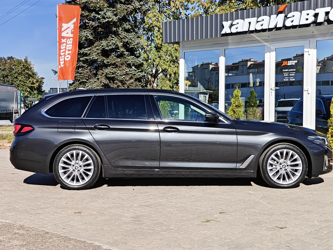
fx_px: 452
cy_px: 125
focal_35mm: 47
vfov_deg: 30.9
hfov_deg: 40.4
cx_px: 166
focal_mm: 7.08
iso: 64
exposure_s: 1/2211
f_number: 2
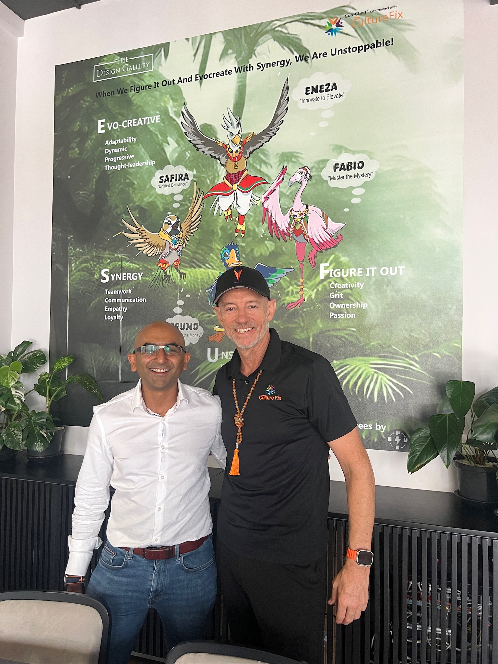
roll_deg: -0.7
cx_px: 249
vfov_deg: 67.3
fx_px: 499
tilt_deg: +1.9
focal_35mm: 26
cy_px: 332
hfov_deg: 53.1
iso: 200
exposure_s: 1/50
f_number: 1.5
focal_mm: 5.7
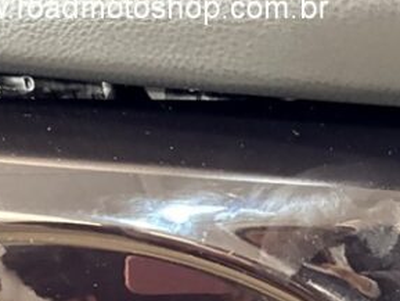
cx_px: 136
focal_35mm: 69
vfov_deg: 19.7
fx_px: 798
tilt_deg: -13.2
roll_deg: +1.6
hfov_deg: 28.0
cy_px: 390
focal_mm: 5.96
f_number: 1.6
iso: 800
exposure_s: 1/24
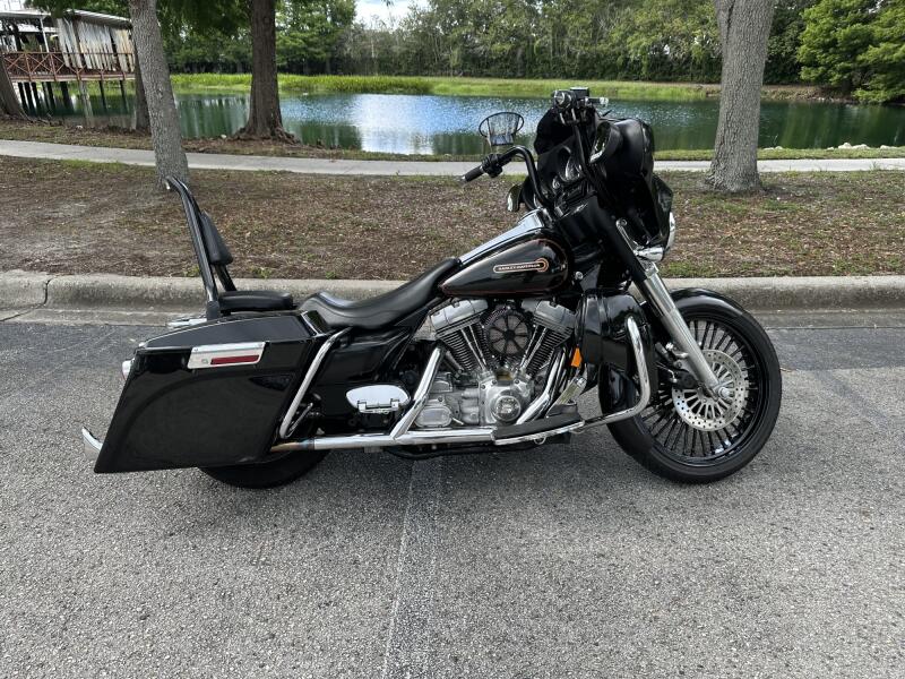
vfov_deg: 56.8
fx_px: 627
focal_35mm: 24
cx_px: 452
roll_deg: -0.7
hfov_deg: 71.6
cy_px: 340
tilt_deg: -18.5
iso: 80
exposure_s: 1/516
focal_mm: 6.86
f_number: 1.78
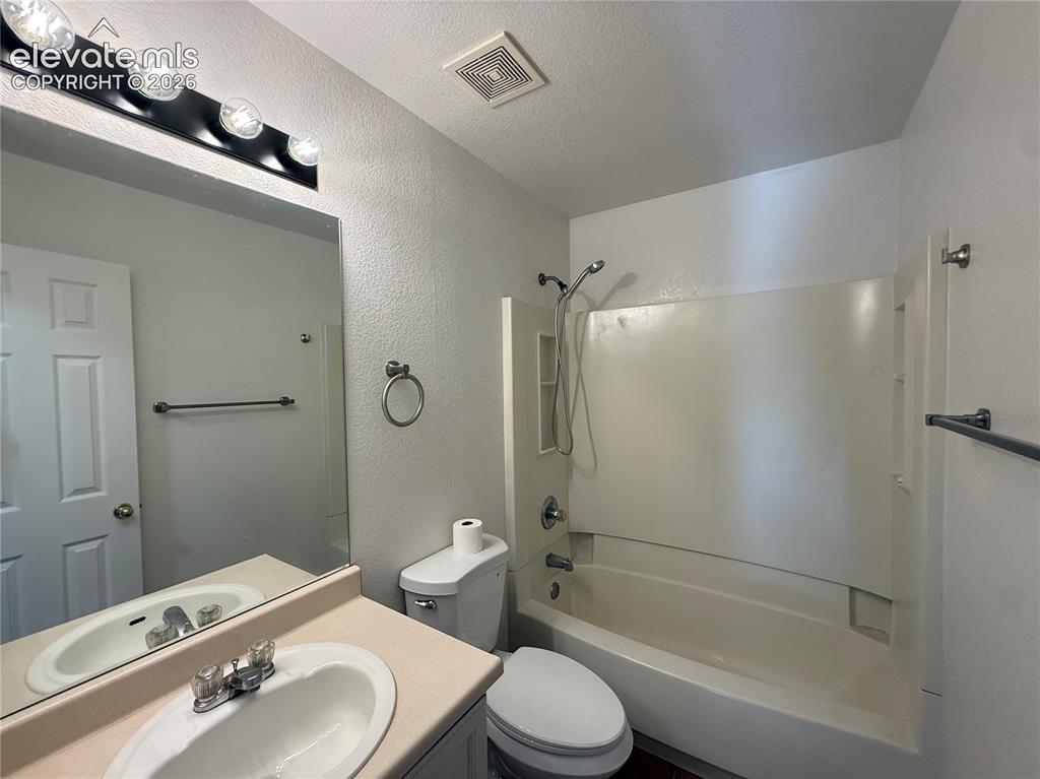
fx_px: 420
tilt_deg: -1.2
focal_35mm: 14
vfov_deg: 85.6
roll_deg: +0.8
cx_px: 520
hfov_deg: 102.1
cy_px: 390
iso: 200
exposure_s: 1/120
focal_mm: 2.22
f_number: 2.2
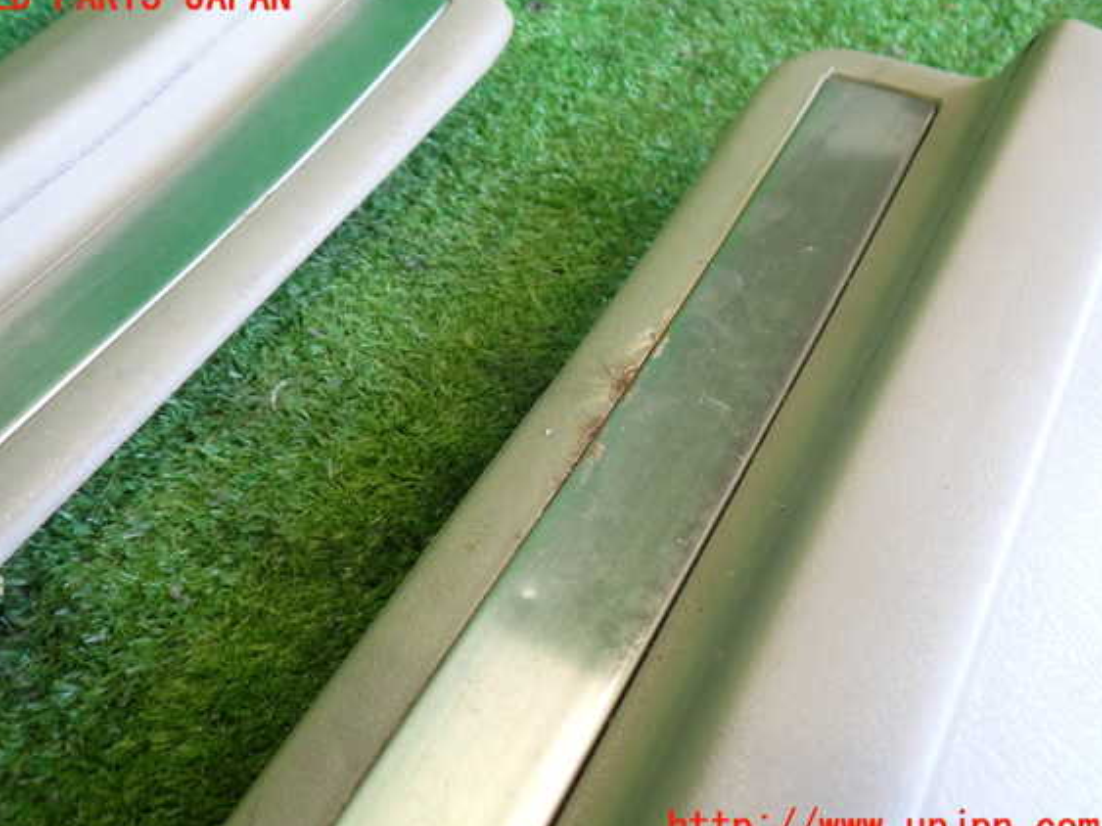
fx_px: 1019
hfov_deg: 56.8
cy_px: 413
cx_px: 523
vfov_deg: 44.1
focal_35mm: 32
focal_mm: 5.4
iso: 200
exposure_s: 1/50
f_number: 2.3
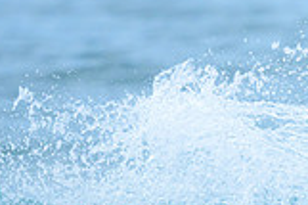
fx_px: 33076
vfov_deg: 0.4
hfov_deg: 0.5
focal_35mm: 3870
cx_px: 488
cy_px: 169
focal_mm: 800
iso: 360
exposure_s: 1/3200
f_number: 6.3
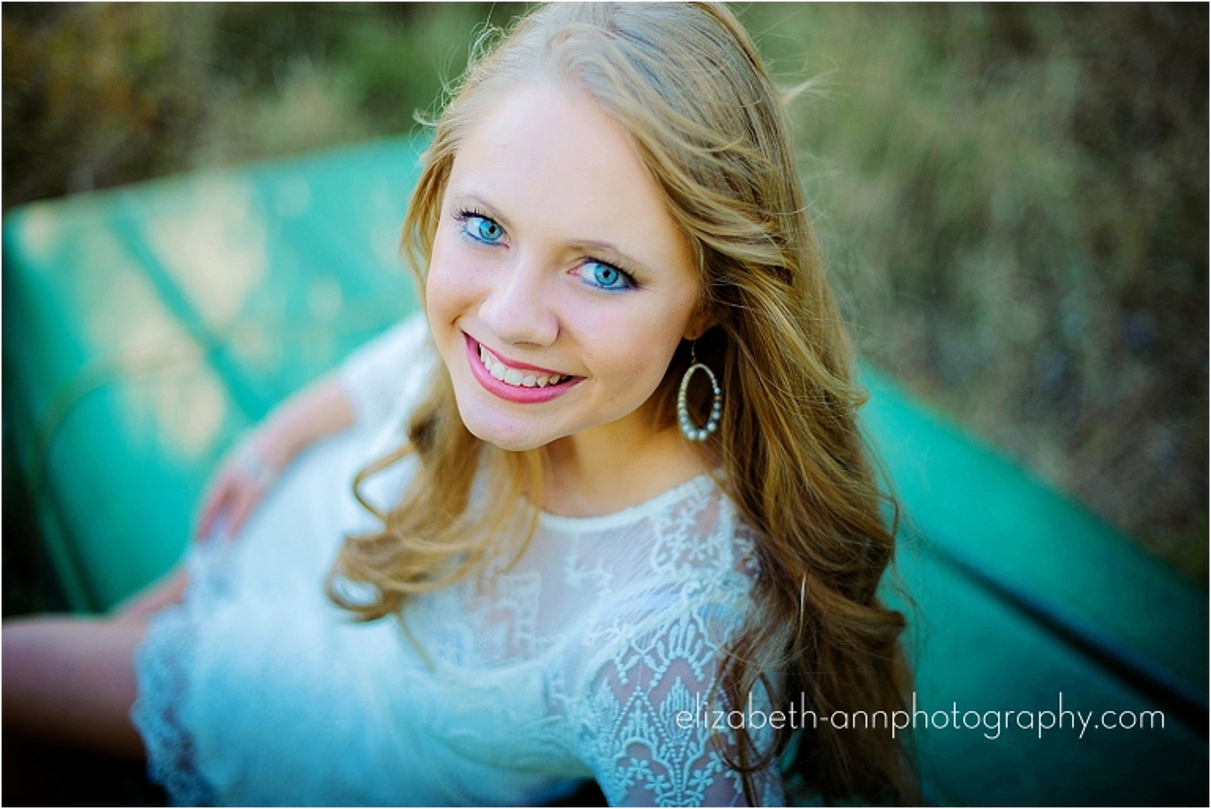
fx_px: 1683
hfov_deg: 39.6
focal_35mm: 50
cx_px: 606
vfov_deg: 27.0
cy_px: 404
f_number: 1.6
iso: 200
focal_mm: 50
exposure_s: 1/800
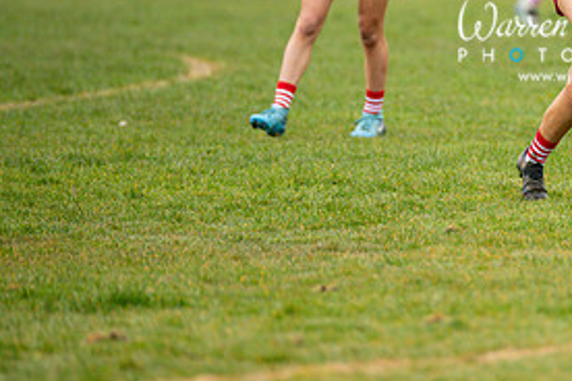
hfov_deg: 3.3
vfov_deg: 2.2
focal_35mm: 630
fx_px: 10009
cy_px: -9
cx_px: 593
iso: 800
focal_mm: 300
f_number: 2.8
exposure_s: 1/640
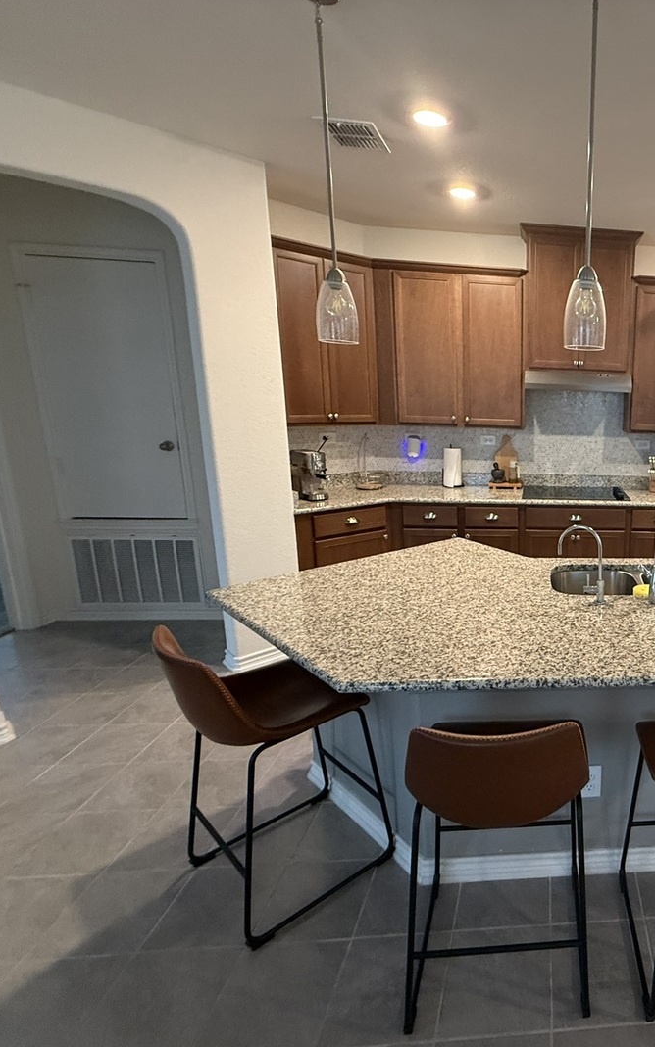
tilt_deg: -11.7
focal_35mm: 20
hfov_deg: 51.5
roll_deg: -2.7
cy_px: 525
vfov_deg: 85.0
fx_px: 571
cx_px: 608
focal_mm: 2.22
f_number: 2.2
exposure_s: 1/60
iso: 400
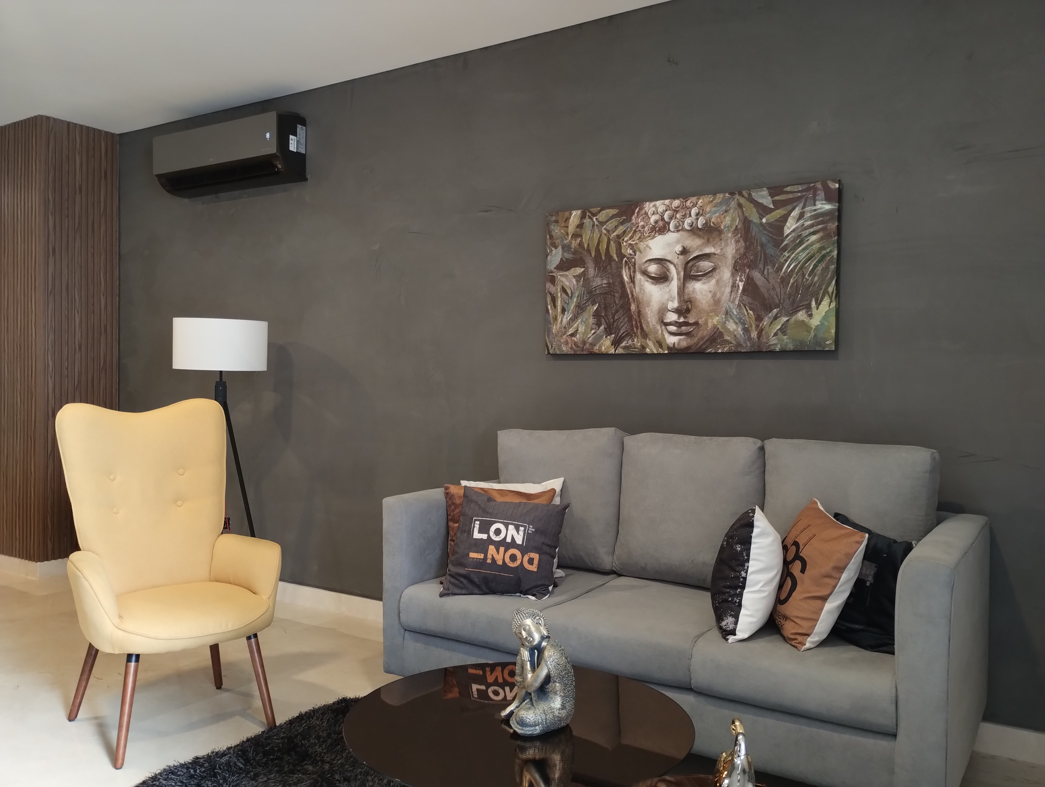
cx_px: 522
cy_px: 394
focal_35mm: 28
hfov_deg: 63.4
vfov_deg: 49.9
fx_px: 846
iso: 941
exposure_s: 1/24
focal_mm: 4.27
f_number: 1.8
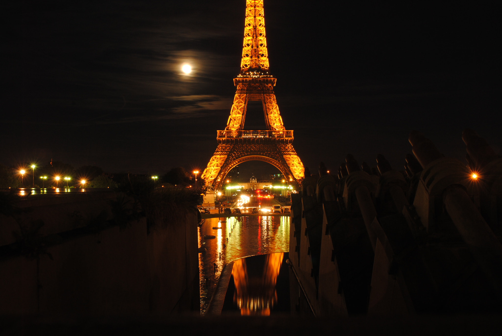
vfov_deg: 37.0
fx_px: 503
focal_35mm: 36
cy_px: 168
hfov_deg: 53.1
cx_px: 251
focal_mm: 24
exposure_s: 5
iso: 200
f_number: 11
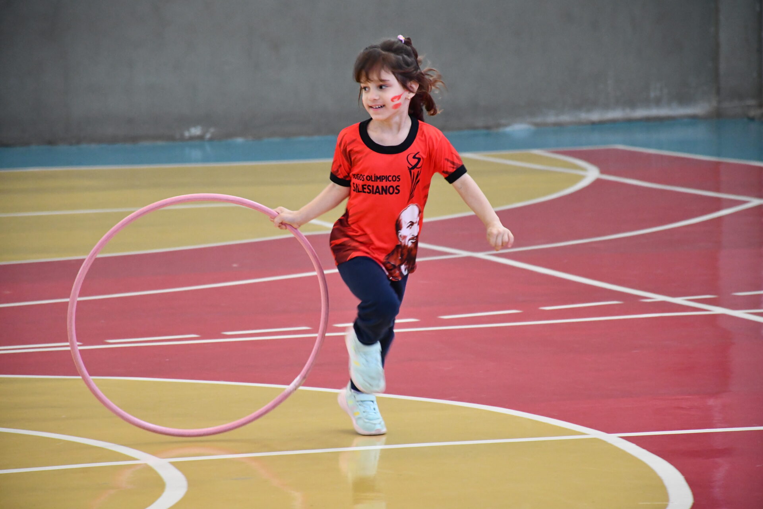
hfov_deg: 9.8
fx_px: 4450
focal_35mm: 210
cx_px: 382
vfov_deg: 6.5
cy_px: 254
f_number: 5.6
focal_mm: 140
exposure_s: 1/125
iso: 3200
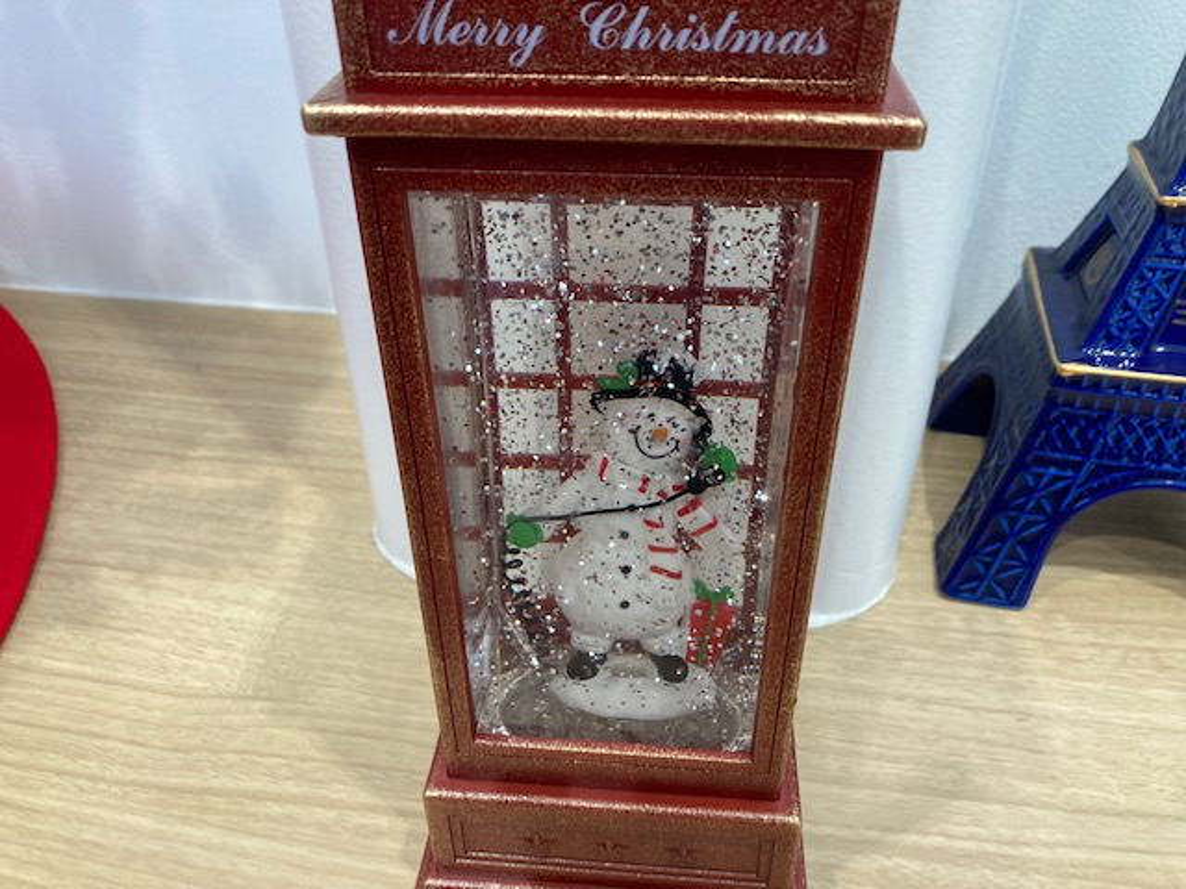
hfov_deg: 63.4
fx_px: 959
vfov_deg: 49.7
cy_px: 444
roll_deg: +1.6
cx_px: 593
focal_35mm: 28
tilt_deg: -36.6
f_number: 1.8
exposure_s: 1/121
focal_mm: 3.99
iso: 64
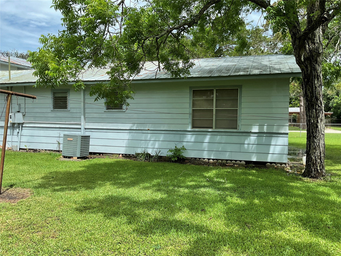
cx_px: 170
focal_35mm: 29
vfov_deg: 48.2
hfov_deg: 61.7
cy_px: 128
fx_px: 286
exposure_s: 1/816
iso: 25
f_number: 1.8
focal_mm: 3
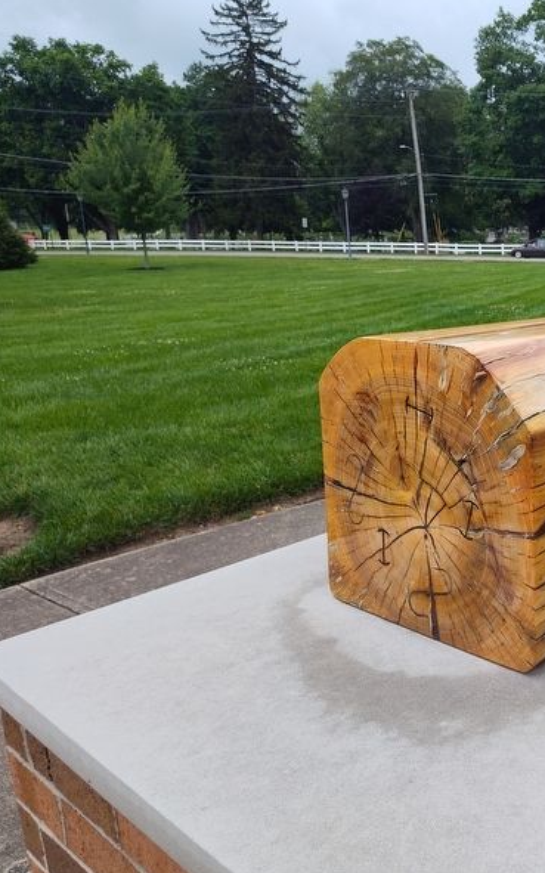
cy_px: 434
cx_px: 582
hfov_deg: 33.9
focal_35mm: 33
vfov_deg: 58.2
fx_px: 785
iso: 100
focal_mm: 5.56
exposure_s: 1/1508
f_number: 1.8
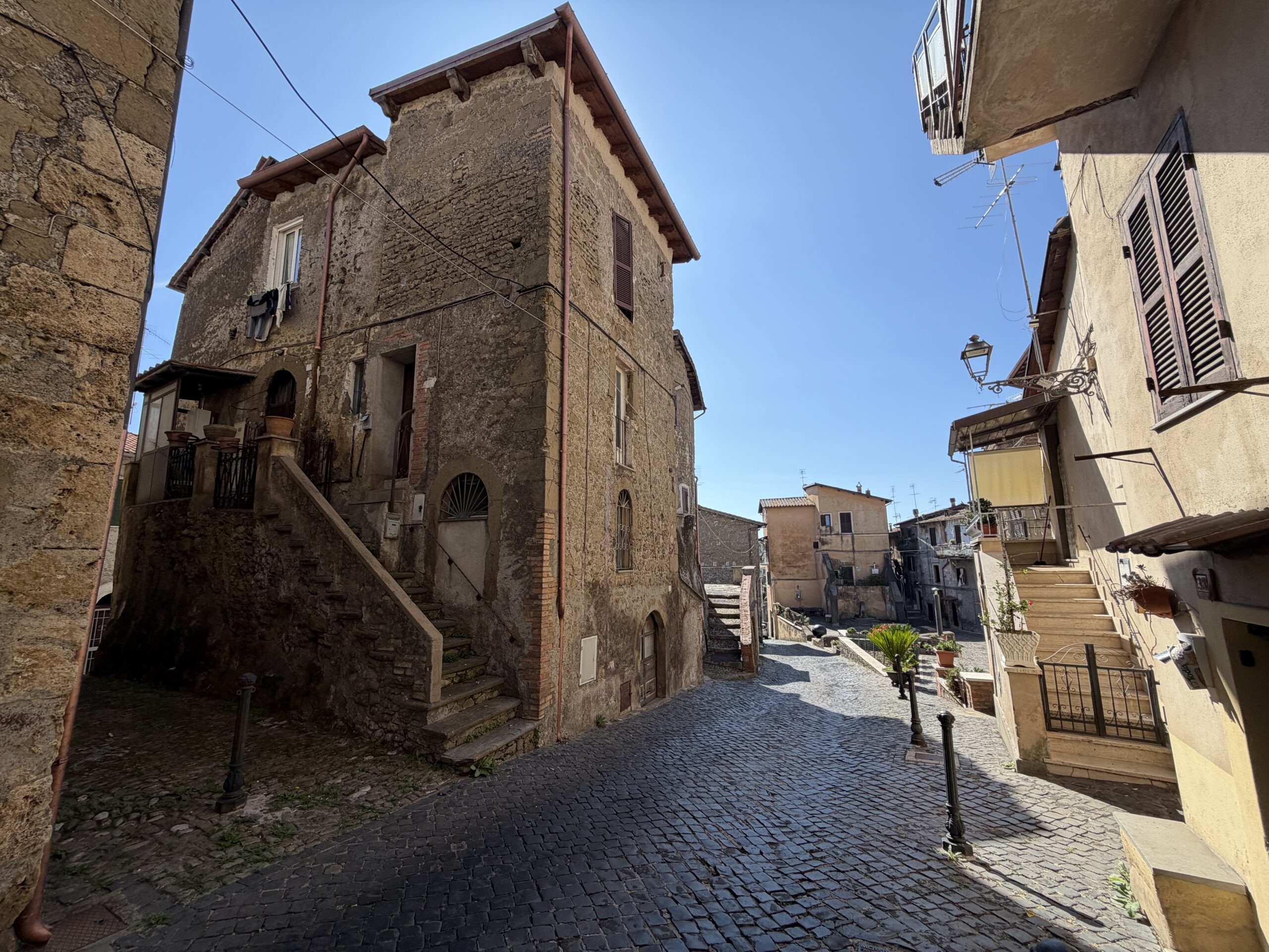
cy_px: 476
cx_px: 634
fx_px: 513
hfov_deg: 102.1
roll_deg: +0.3
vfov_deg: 85.7
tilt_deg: +9.7
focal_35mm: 14
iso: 32
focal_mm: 2.22
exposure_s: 1/770
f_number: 2.2
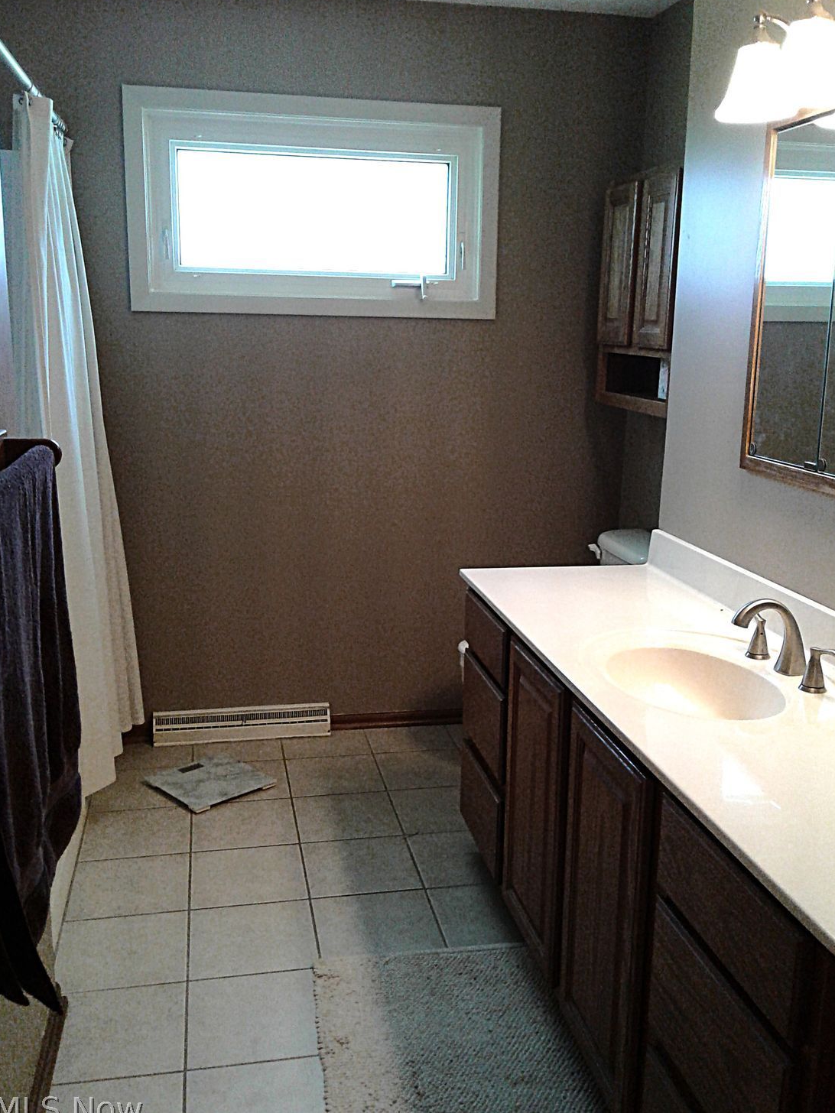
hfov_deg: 41.8
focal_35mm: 34
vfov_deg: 54.0
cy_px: 563
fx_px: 1094
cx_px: 416
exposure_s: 1/33
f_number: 2.2
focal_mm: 3.3
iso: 100
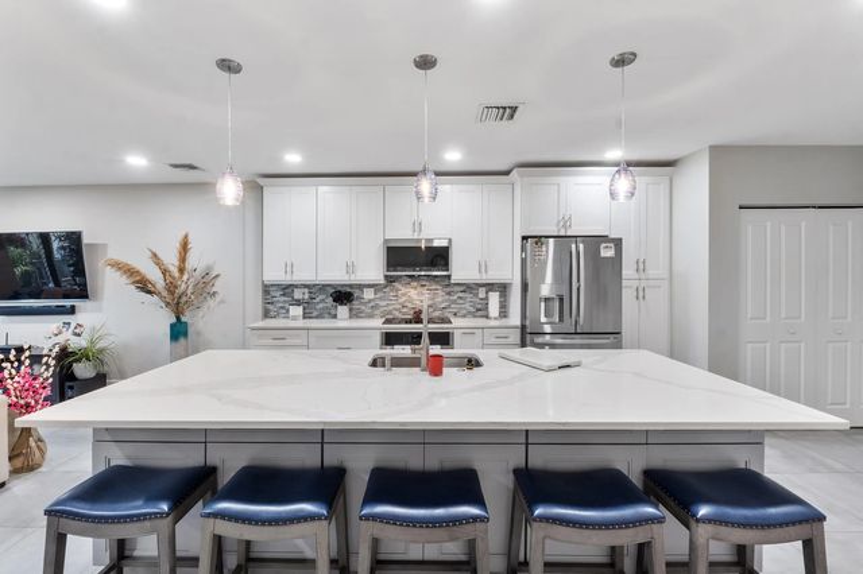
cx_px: 432
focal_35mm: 15
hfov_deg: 100.4
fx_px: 359
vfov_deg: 77.3
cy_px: 287
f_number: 11
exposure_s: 1/4
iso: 160
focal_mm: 10
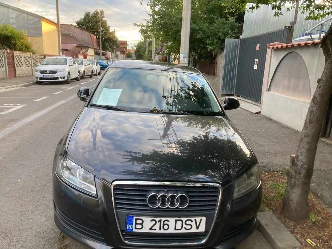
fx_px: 269
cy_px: 124
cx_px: 166
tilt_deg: -12.7
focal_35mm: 28
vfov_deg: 49.7
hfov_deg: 63.4
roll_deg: -2.1
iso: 64
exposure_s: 1/121
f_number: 1.8
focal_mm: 3.99
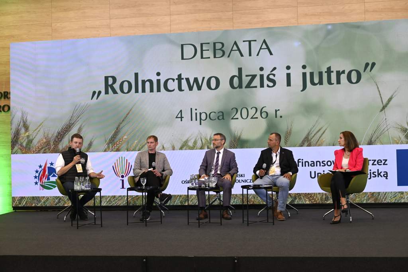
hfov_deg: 42.7
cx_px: 204
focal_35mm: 46
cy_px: 136
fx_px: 522
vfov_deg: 29.3
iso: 280
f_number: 5.3
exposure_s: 1/50
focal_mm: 46
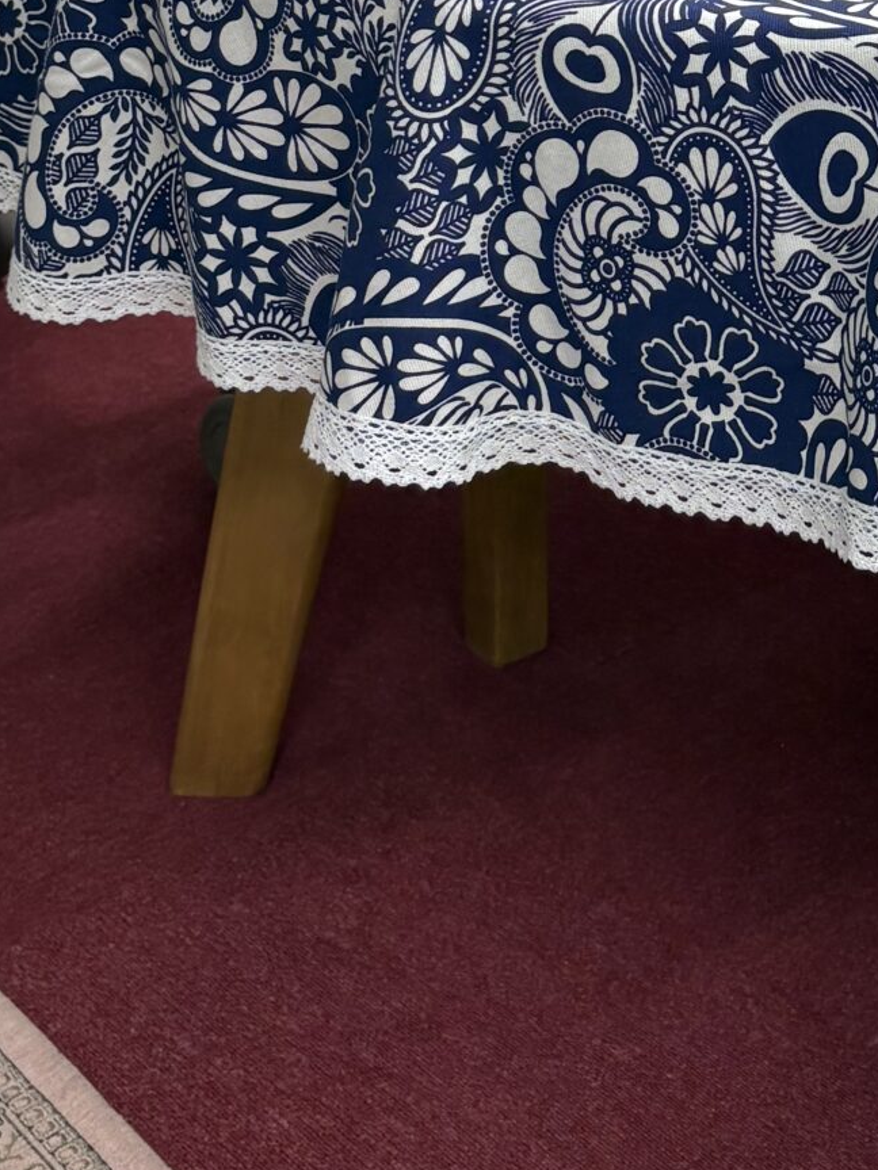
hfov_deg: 18.7
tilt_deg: -12.1
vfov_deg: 23.7
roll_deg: -0.5
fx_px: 2604
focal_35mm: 77
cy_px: -137
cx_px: 863
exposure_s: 1/120
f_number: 1.6
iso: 125
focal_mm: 5.96
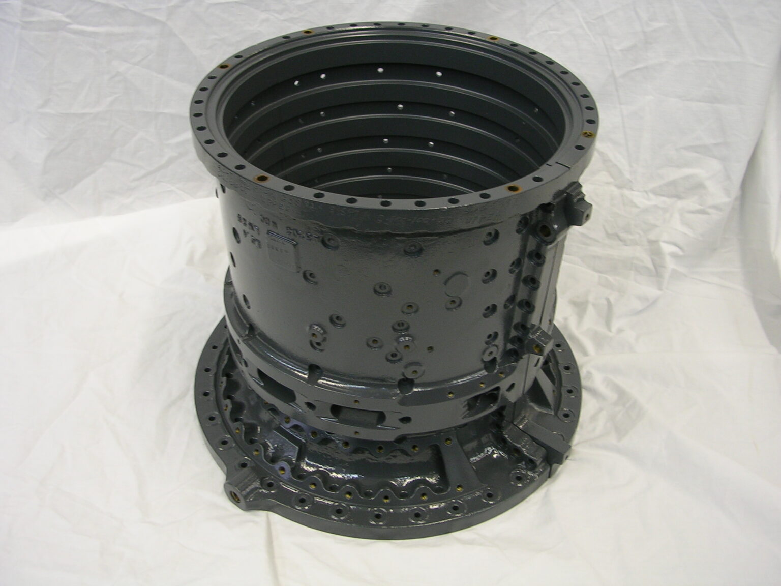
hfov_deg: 49.0
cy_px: 293
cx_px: 390
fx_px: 857
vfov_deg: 37.7
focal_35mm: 38
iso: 50
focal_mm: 5.8
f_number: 2.8
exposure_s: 1/16.9
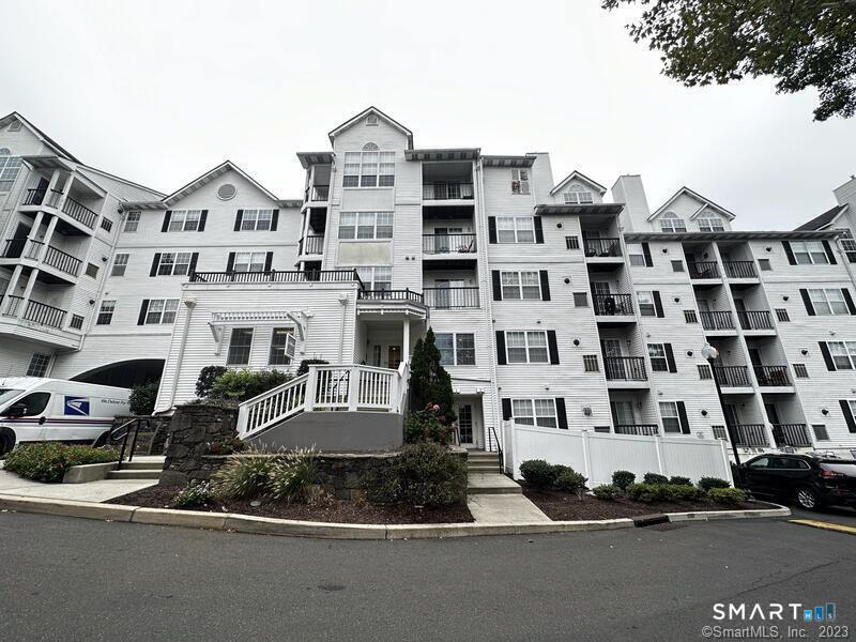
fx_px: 346
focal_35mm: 14
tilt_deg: +17.1
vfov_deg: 85.7
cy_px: 321
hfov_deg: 102.1
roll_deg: +0.6
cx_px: 428
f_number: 2.2
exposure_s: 1/167
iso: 40
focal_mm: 2.22
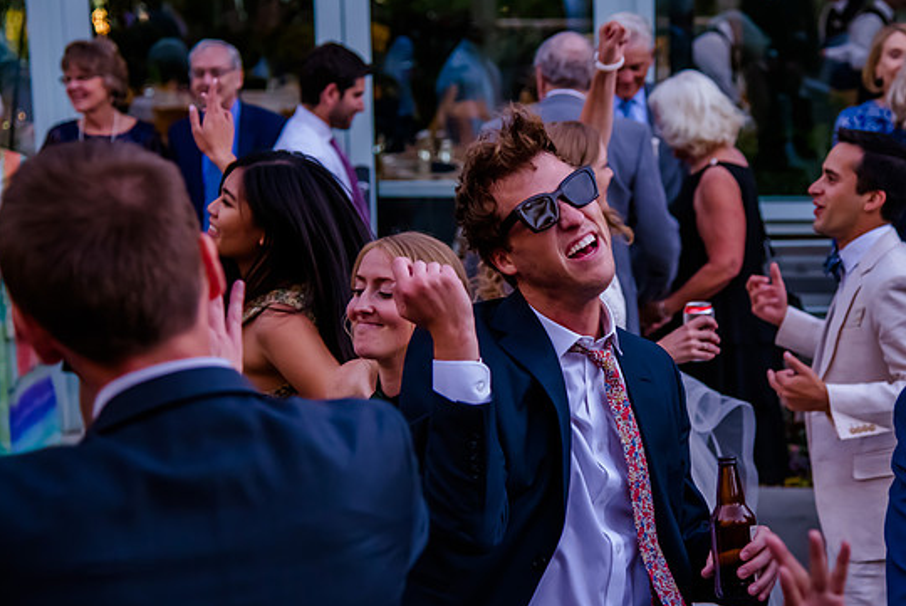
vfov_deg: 14.6
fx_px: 2368
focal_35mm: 94
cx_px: 533
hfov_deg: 21.6
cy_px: 285
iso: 3200
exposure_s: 1/640
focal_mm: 70
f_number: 4
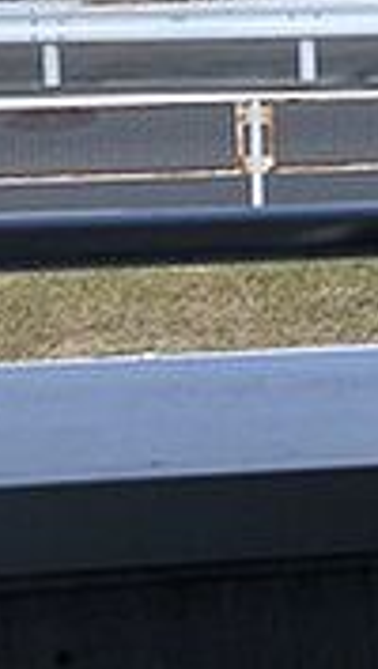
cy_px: -197
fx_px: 1954
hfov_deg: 10.2
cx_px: 756
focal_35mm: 110
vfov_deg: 18.2
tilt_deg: -9.7
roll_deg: -0.7
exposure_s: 1/623
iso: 20
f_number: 1.8
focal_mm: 4
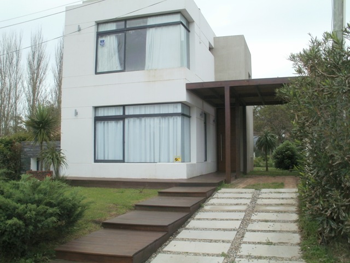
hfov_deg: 51.4
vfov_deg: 39.7
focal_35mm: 36
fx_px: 364
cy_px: 132
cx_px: 175
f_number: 5.6
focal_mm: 6.3
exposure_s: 1/160
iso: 100
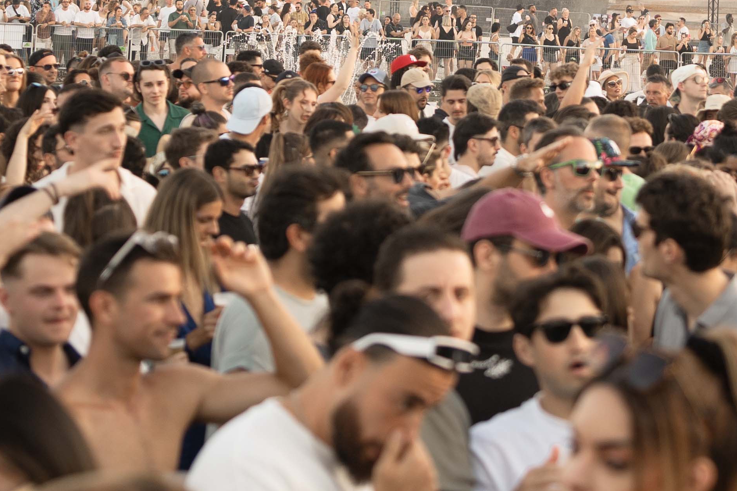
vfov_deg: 10.3
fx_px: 2661
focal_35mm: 130
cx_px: 741
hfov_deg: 15.5
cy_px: -155
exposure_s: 1/250
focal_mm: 35
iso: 250
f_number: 2
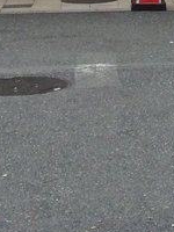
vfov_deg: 10.3
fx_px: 1166
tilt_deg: +5.9
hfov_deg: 8.1
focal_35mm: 174
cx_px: 349
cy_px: -264
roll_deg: +1.7
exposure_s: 1/394
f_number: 2.2
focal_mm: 4.15
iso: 32
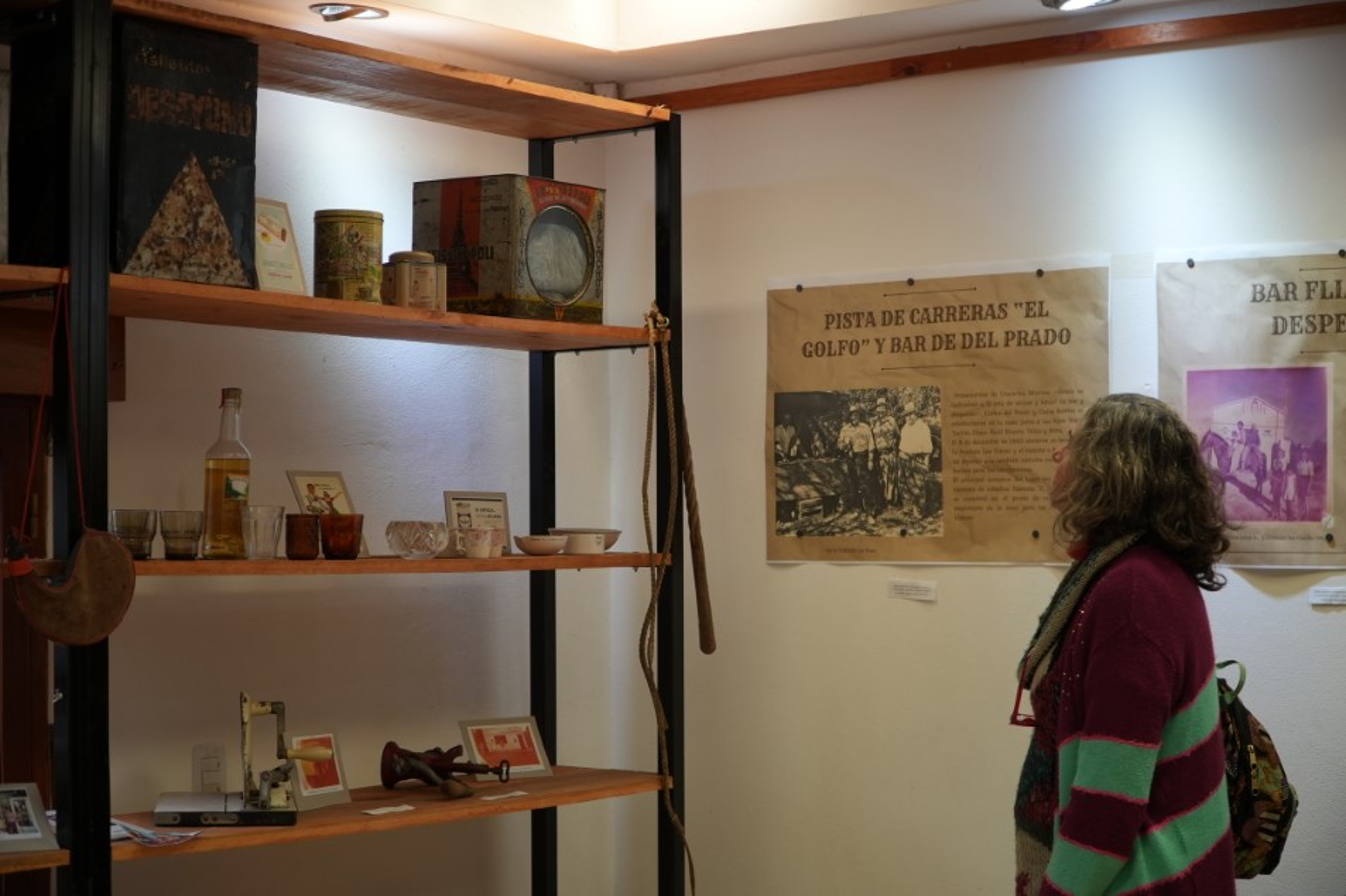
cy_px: 448
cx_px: 673
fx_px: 2131
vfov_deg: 23.8
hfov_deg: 35.1
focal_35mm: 57
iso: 400
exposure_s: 1/160
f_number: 4
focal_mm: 38
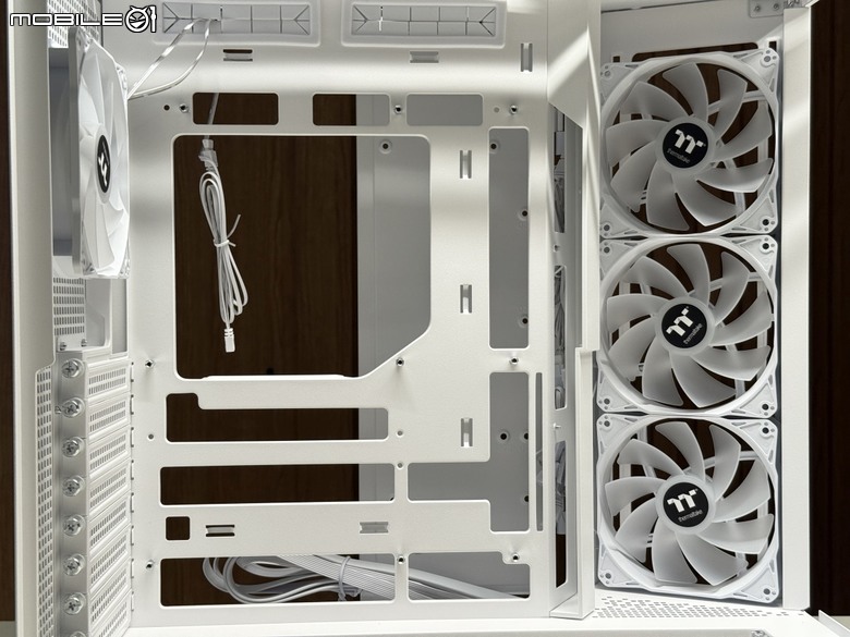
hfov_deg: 39.7
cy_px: 318
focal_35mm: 48
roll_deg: +0.0
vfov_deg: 30.3
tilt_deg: -1.2
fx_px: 1179
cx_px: 425
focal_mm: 6.76
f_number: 1.78
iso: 125
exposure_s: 1/46
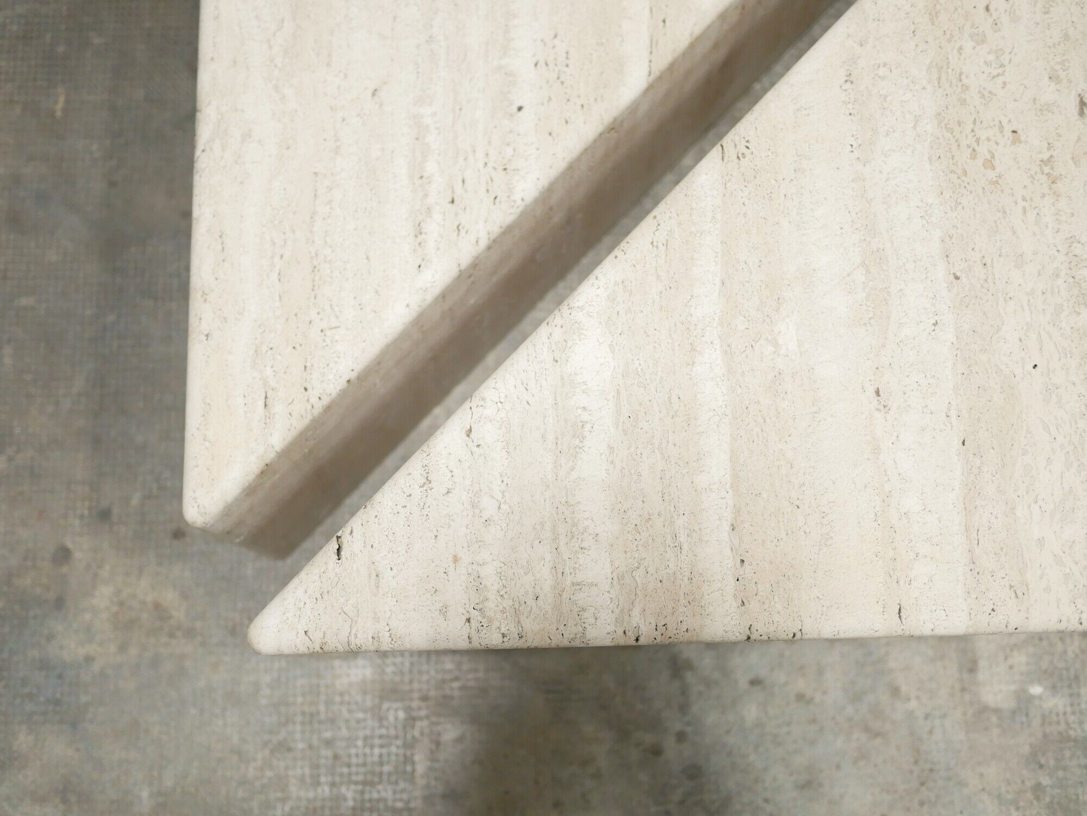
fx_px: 1257
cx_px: 544
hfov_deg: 46.8
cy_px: 408
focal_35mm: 40
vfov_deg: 36.0
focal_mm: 20
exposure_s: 1/60
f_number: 1.7
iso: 1000
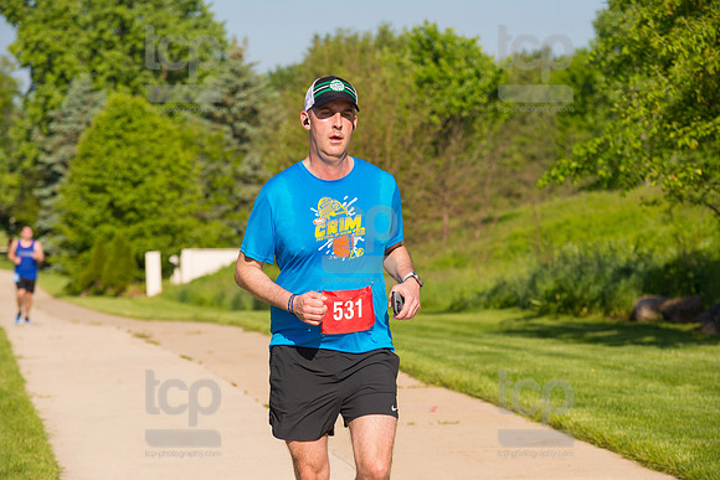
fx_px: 2600
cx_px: 360
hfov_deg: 15.8
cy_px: 240
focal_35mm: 130
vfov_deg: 10.6
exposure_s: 1/2000
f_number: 5.6
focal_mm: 130
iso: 400
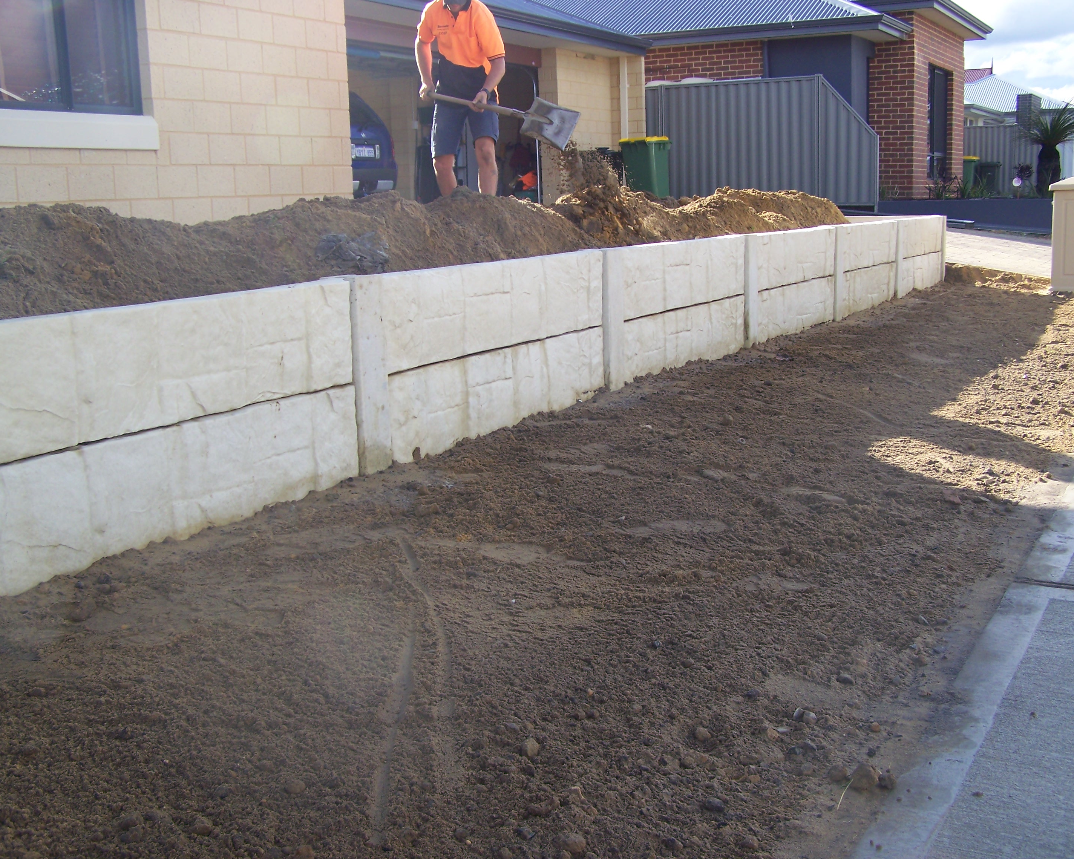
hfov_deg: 45.8
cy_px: 429
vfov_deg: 37.3
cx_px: 553
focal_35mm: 40
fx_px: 1271
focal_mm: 6.3
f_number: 2.8
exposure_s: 1/320
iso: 64
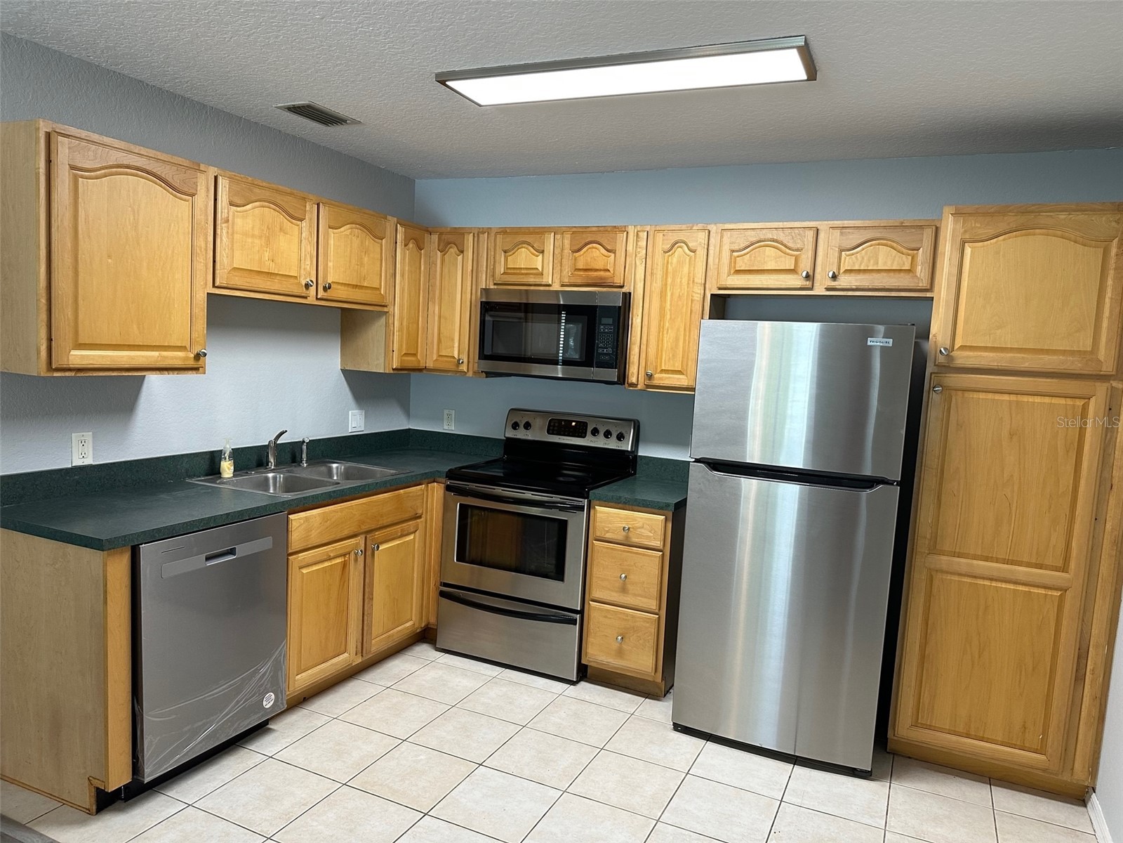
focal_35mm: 24
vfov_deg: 56.8
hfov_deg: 71.6
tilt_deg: -7.2
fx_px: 779
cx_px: 562
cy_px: 422
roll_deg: -3.2
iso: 250
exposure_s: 1/103
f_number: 1.78
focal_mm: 6.86
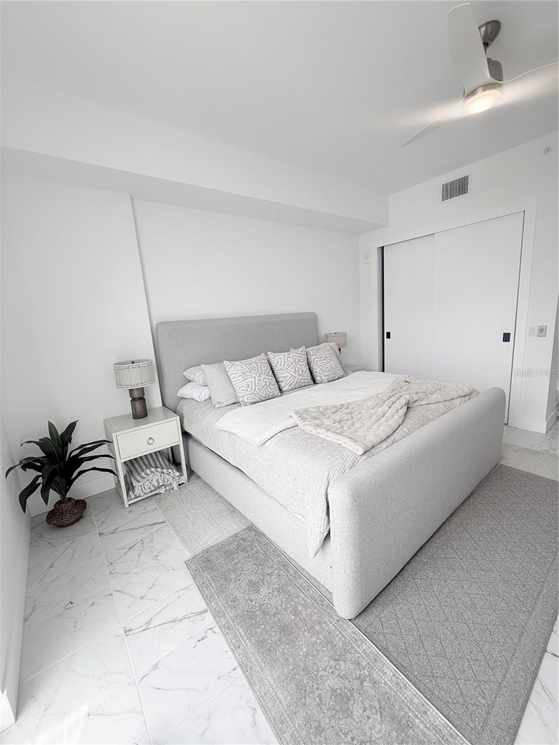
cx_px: 280
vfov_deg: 102.1
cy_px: 372
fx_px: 301
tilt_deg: -10.7
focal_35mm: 14
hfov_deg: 85.7
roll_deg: +3.6
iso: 64
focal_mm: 2.22
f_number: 2.2
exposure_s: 1/120
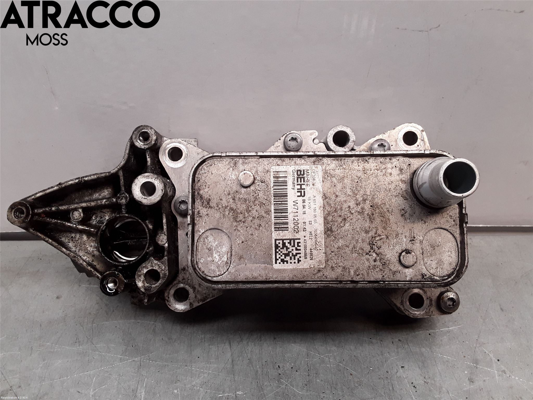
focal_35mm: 28
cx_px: 266
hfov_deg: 63.4
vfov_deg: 49.7
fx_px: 431
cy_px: 200
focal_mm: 2.91
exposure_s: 1/100
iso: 64
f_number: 1.9
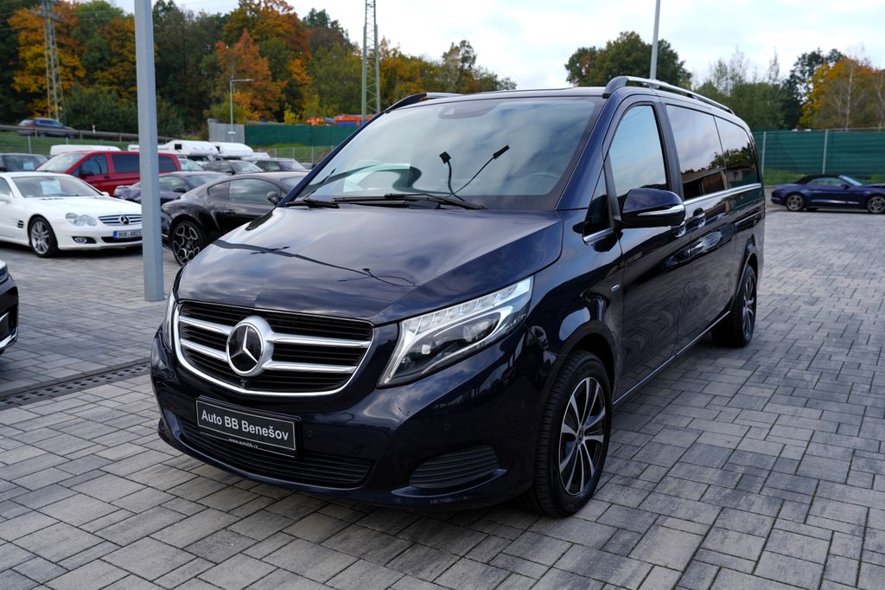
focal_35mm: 30
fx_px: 737
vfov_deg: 43.6
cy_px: 295
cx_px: 442
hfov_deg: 61.9
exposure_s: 1/80
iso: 50
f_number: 4.5
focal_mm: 30
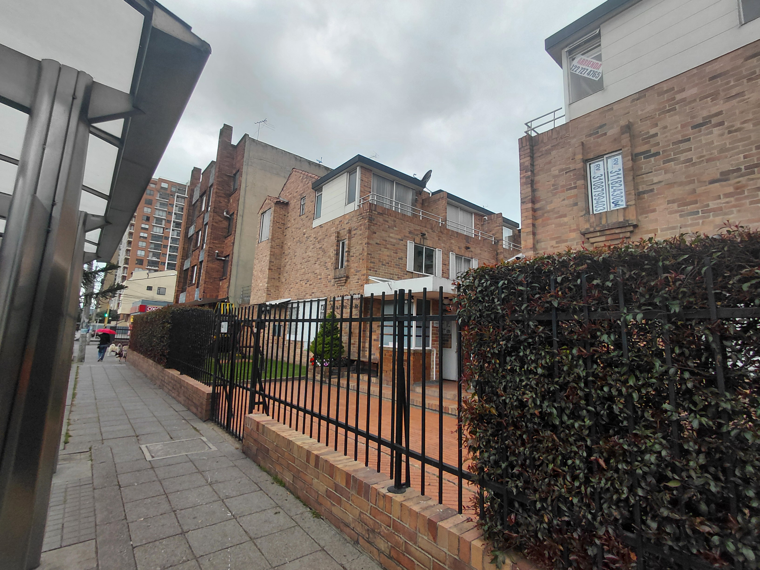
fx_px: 351
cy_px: 285
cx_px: 380
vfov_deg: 78.1
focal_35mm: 16
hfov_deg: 94.5
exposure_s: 1/632
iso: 40
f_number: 2.2
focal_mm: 1.64
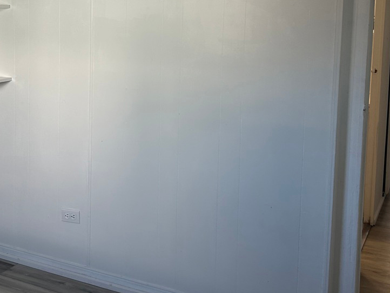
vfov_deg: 26.6
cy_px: 60
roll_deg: -0.3
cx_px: 124
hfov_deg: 35.1
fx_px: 609
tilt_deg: -6.3
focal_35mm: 54
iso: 80
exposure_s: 1/120
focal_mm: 5.7
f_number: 1.5
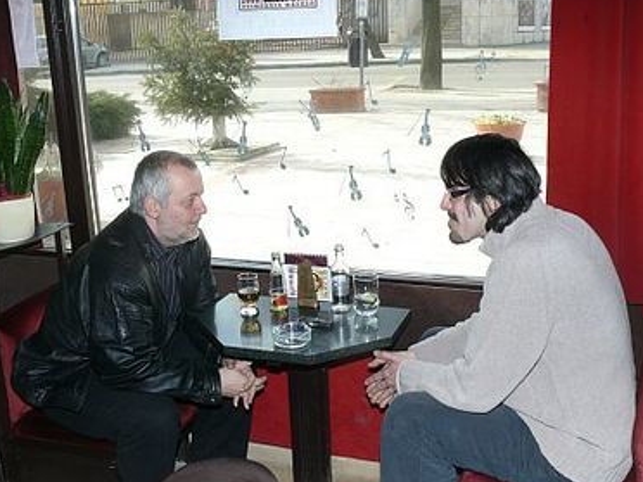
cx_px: 325
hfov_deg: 43.9
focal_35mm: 43
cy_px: 247
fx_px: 799
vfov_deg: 33.6
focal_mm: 8.1
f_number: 4
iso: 100
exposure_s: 1/250
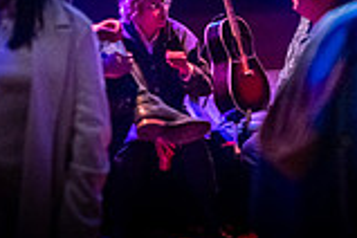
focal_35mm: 128
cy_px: -86
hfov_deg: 15.9
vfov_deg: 10.4
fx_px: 1269
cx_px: 263
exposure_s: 1/200
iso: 800
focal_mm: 35
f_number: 1.4
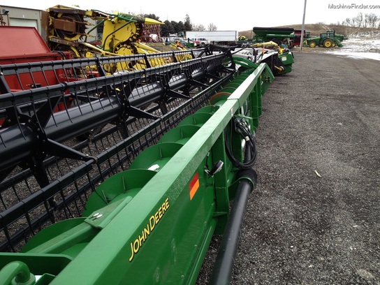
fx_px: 384
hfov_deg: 52.6
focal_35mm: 35
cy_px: 142
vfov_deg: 40.7
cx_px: 190
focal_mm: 4.28
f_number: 2.4
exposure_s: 1/120
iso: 50
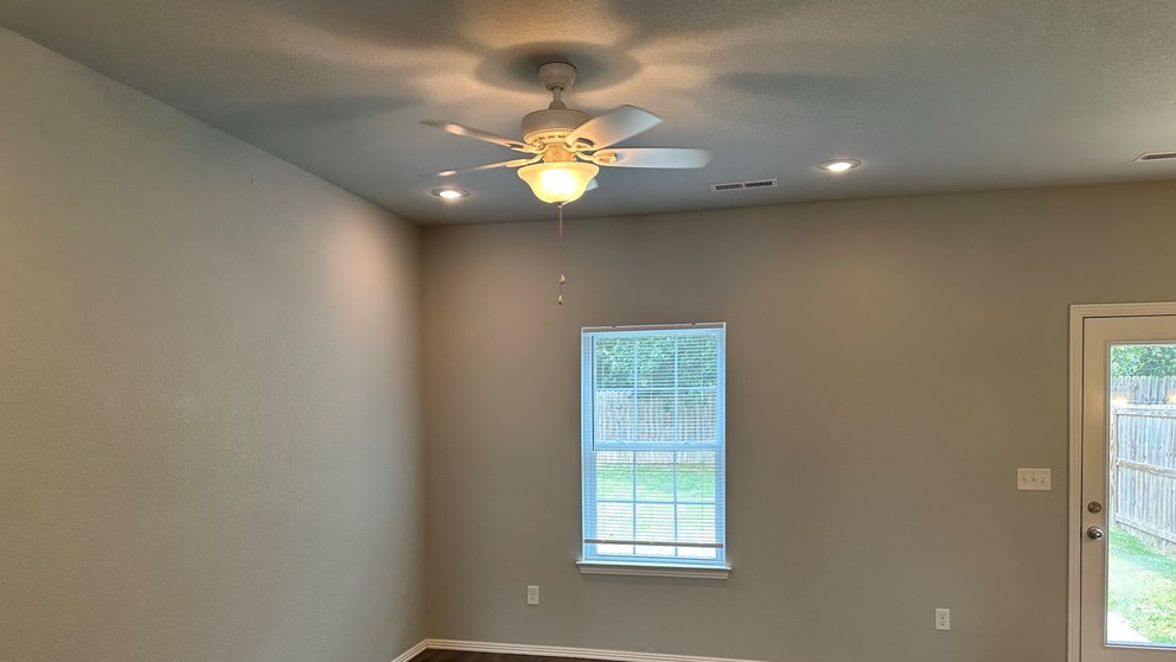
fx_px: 842
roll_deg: +0.0
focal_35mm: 27
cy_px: 445
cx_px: 582
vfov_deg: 42.3
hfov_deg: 69.9
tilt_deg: -2.2
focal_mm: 6.86
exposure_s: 1/120
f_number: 1.78
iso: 160
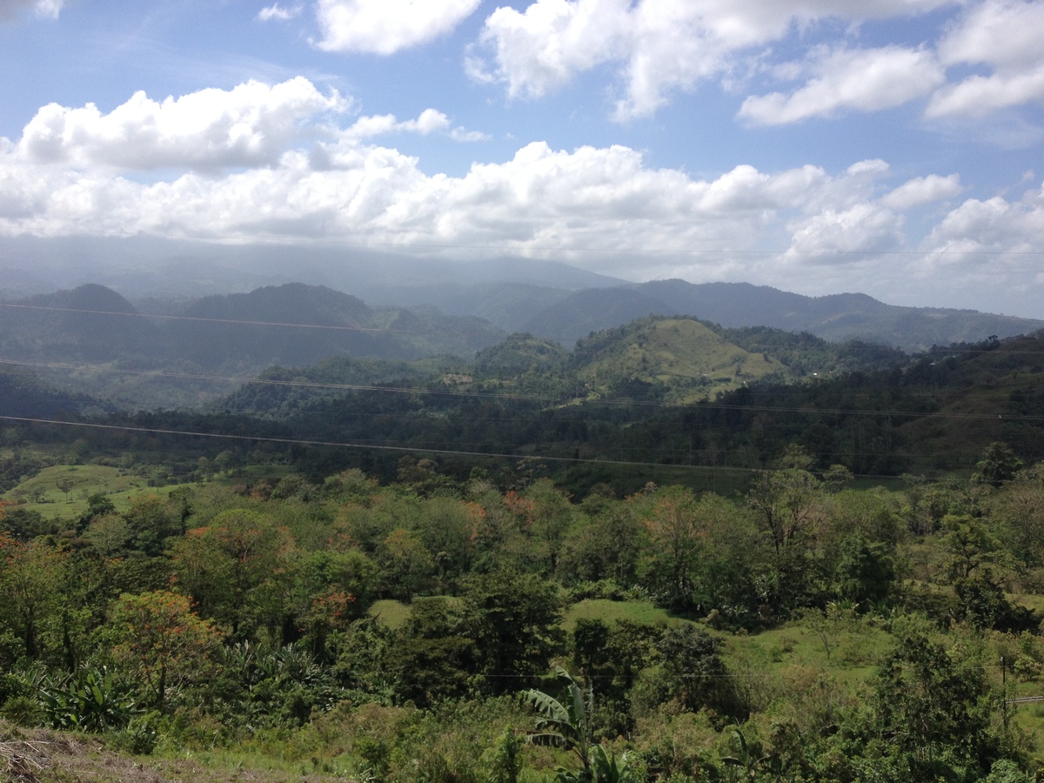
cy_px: 392
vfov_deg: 40.7
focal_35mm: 35
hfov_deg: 52.6
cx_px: 522
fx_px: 1056
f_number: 2.4
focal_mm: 4.28
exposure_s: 1/1972
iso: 50
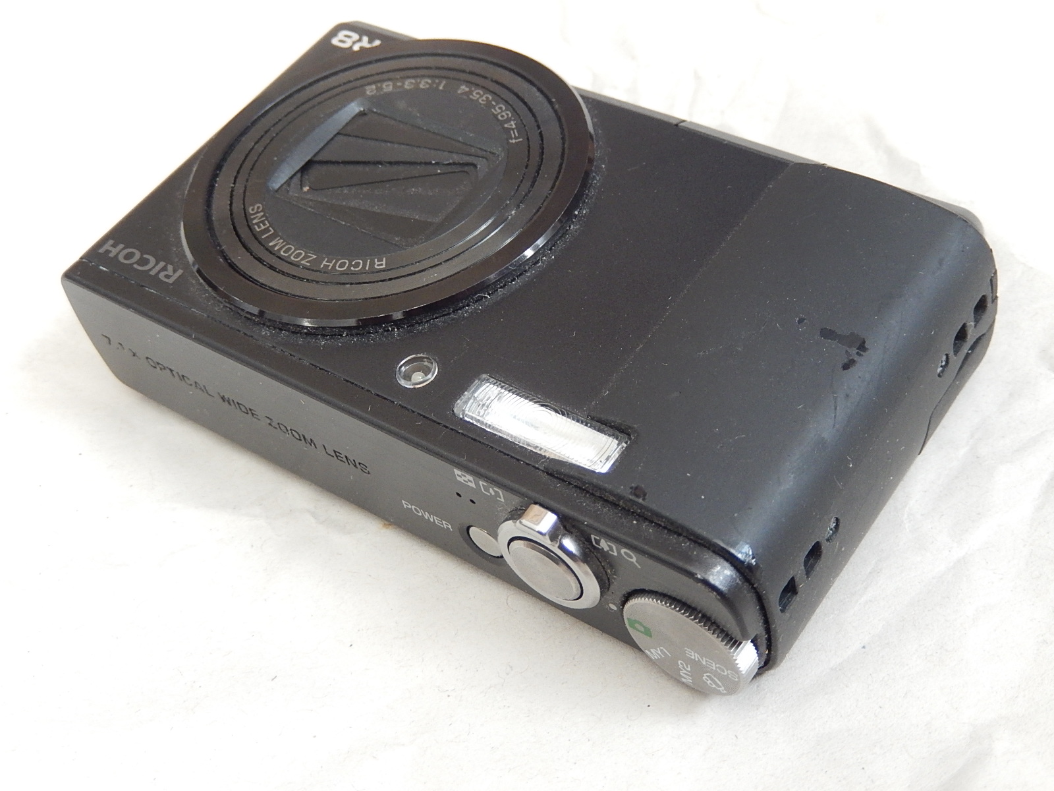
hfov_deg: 37.5
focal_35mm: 51
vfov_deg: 28.6
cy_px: 396
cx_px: 527
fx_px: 1553
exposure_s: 1/25
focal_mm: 9.2
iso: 400
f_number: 4.5
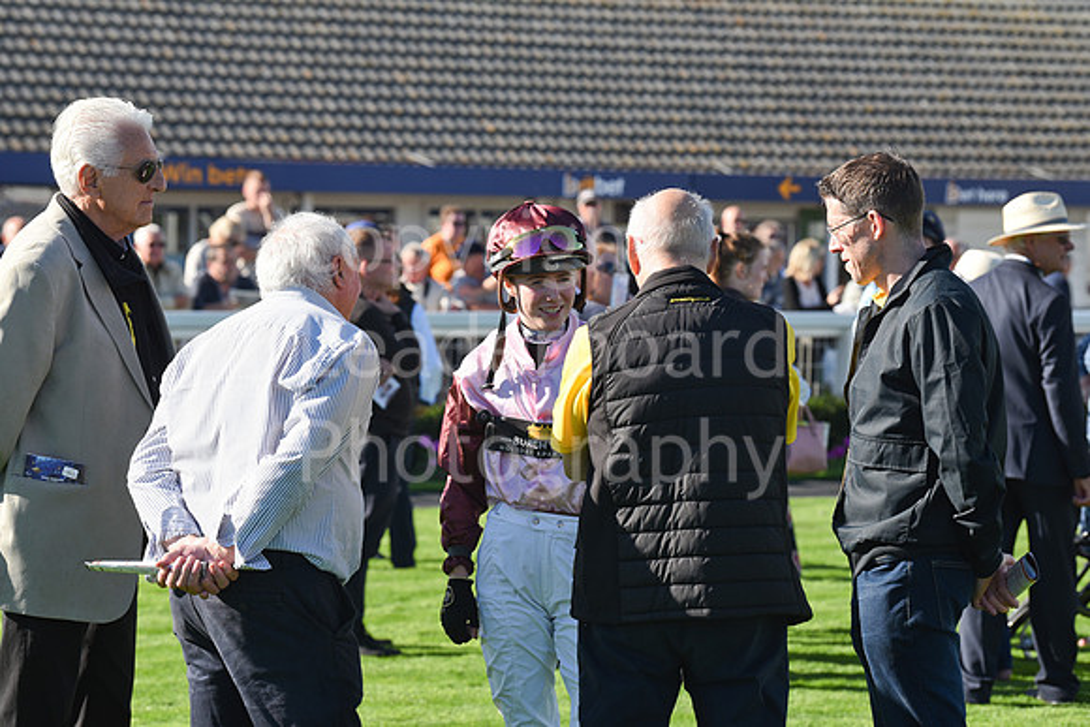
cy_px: 364
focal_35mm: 135
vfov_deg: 10.2
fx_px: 4088
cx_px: 545
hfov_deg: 15.2
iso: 400
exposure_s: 1/1000
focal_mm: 135
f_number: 6.3
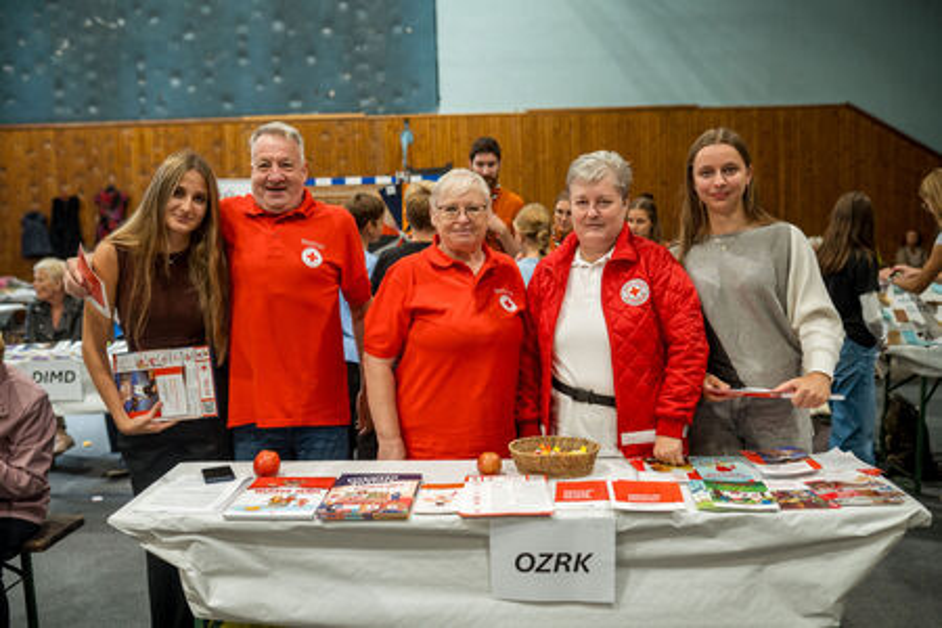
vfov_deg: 37.9
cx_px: 471
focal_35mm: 35
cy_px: 314
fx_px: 916
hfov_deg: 54.4
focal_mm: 35
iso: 640
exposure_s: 1/250
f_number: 2.5
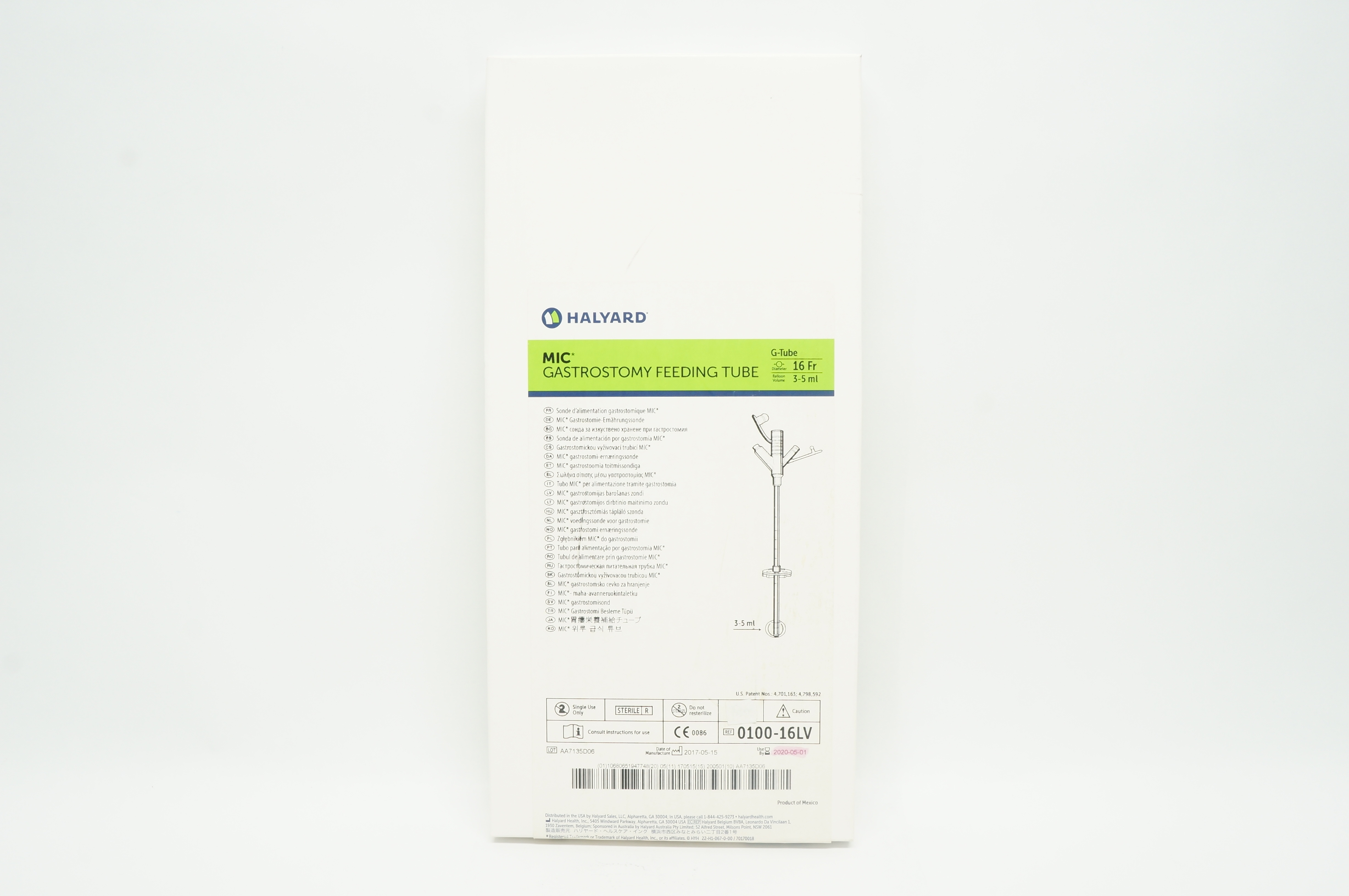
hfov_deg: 59.5
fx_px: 1179
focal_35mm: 32
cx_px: 674
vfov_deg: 41.6
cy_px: 448
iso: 400
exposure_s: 1/15
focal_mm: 21
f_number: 11
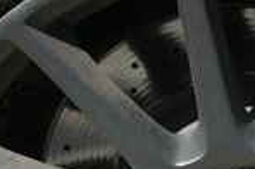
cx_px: 265
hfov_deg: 8.6
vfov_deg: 5.8
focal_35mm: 237
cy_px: 160
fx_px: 1675
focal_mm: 12.64
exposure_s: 1/640
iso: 125
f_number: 3.1
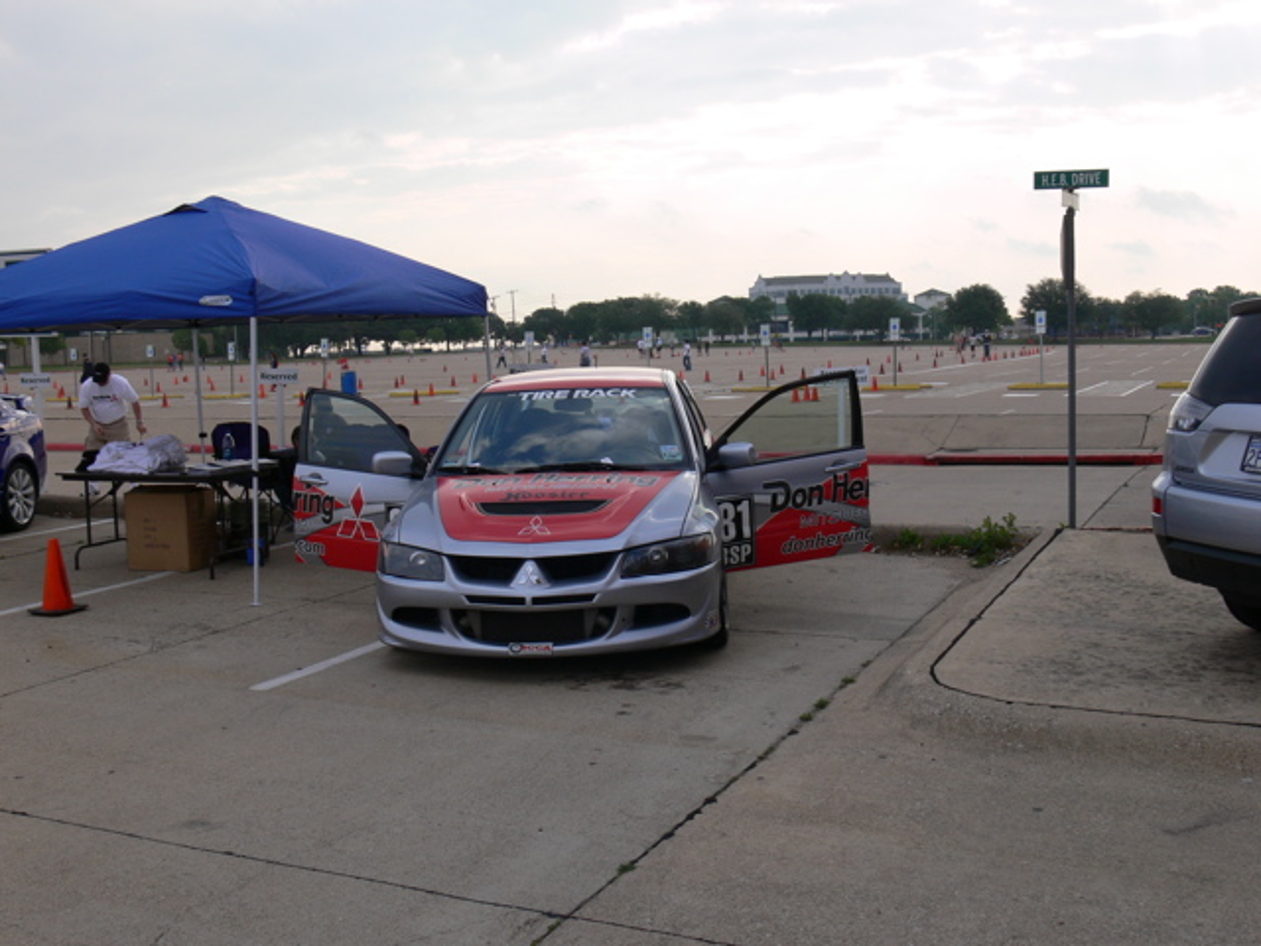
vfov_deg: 37.7
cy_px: 473
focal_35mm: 38
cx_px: 630
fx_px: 1384
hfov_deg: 49.0
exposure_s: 1/160
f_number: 5.6
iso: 80
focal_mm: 8.1
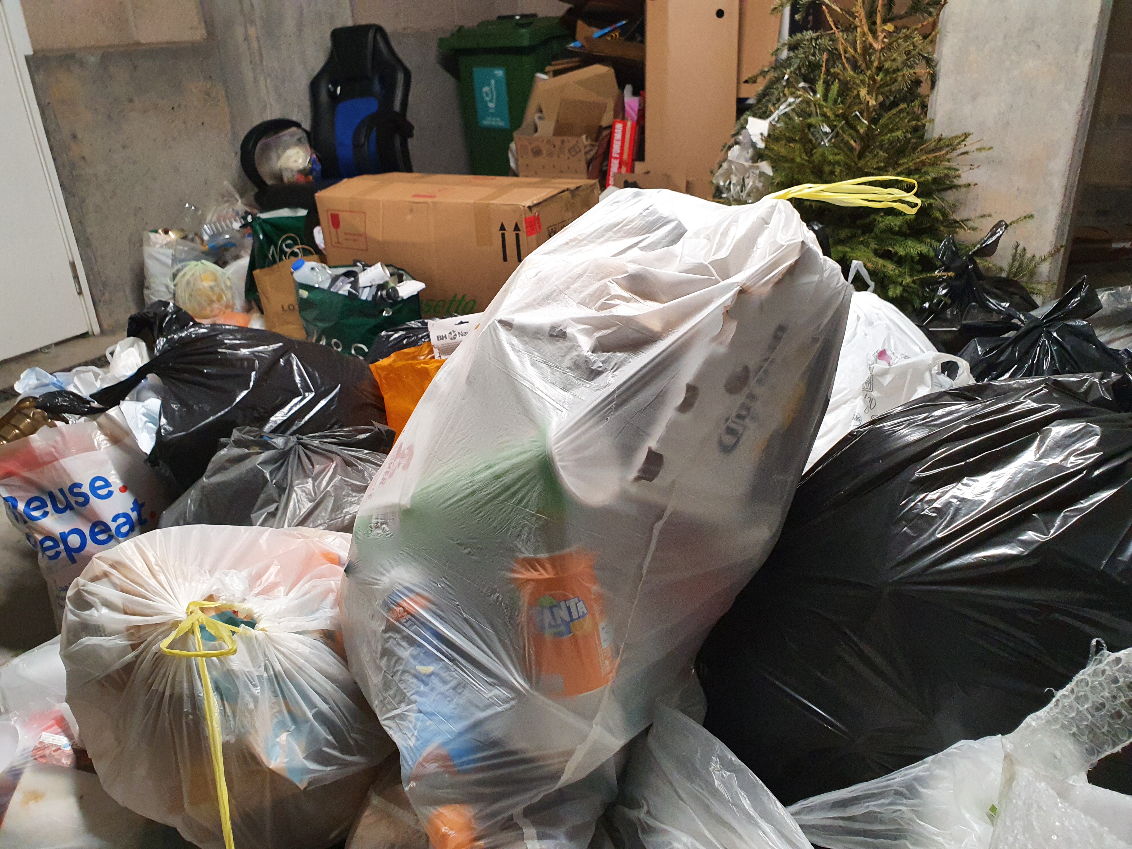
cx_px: 566
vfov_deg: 53.1
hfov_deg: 67.3
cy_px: 424
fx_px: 850
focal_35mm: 26
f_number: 2.4
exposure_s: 1/50
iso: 250
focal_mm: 4.32
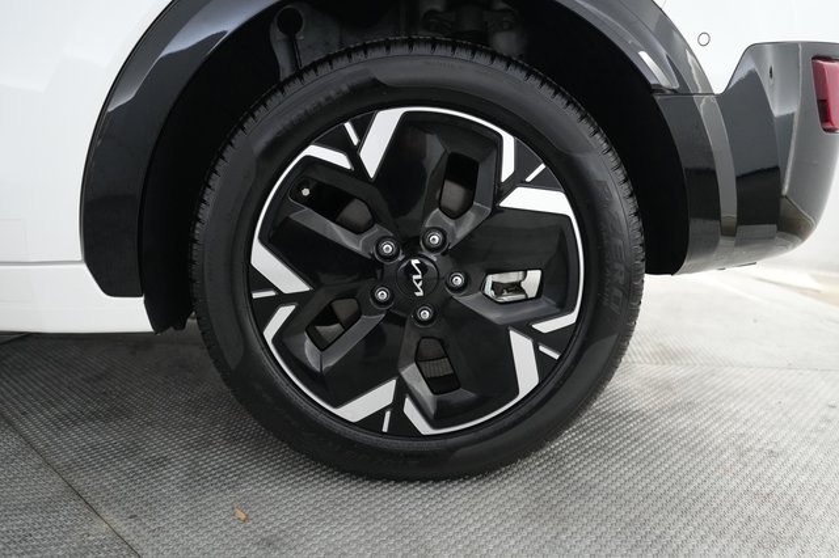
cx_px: 420
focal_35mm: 27
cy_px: 279
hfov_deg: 67.4
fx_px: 629
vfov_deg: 47.9
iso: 5000
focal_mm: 27
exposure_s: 1/160
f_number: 2.8
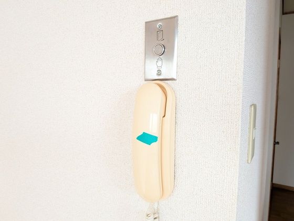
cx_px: 147
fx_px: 204
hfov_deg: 71.6
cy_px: 110
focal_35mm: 24
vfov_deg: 56.8
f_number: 1.7
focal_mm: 4.53
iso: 465
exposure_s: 1/70.9
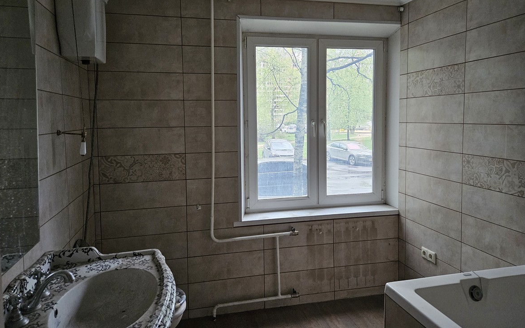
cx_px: 265
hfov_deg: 72.5
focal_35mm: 25
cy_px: 143
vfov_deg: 49.1
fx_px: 358
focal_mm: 5.4
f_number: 1.8
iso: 640
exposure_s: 1/100
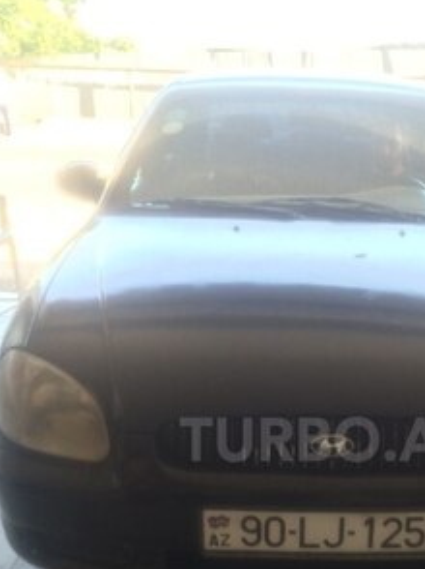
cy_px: 439
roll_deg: -0.8
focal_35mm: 49
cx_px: 328
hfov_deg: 29.1
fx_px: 803
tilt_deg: -28.0
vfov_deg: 37.8
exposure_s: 1/33
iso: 32
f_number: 2.2
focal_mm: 4.15
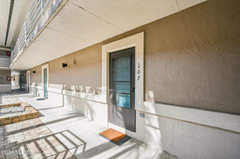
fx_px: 100
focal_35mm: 15
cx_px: 120
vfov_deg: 77.2
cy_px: 80
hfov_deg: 100.4
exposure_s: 1/400
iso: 400
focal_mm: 10
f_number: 8
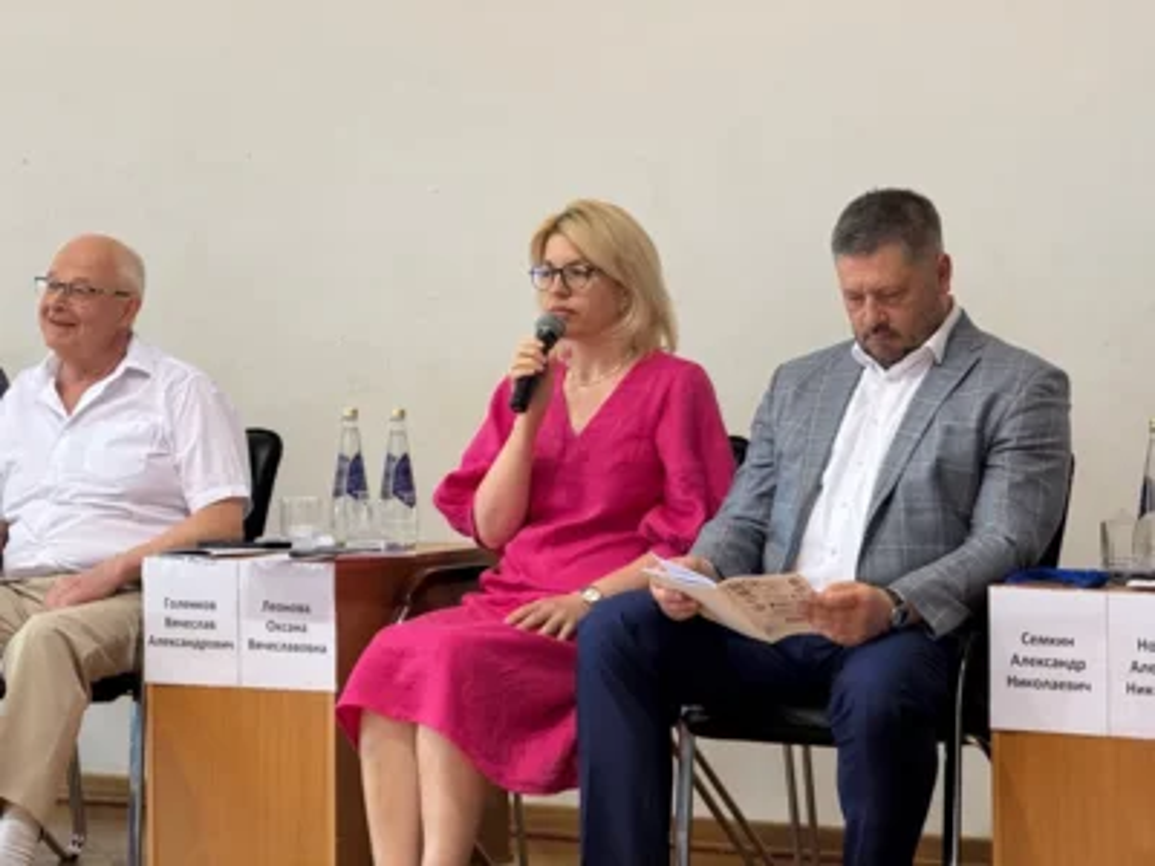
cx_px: 578
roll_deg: +0.5
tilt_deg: -1.4
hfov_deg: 16.4
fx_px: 4004
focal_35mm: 120
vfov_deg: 12.3
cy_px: 433
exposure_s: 1/50
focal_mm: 15.66
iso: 160
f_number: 2.8
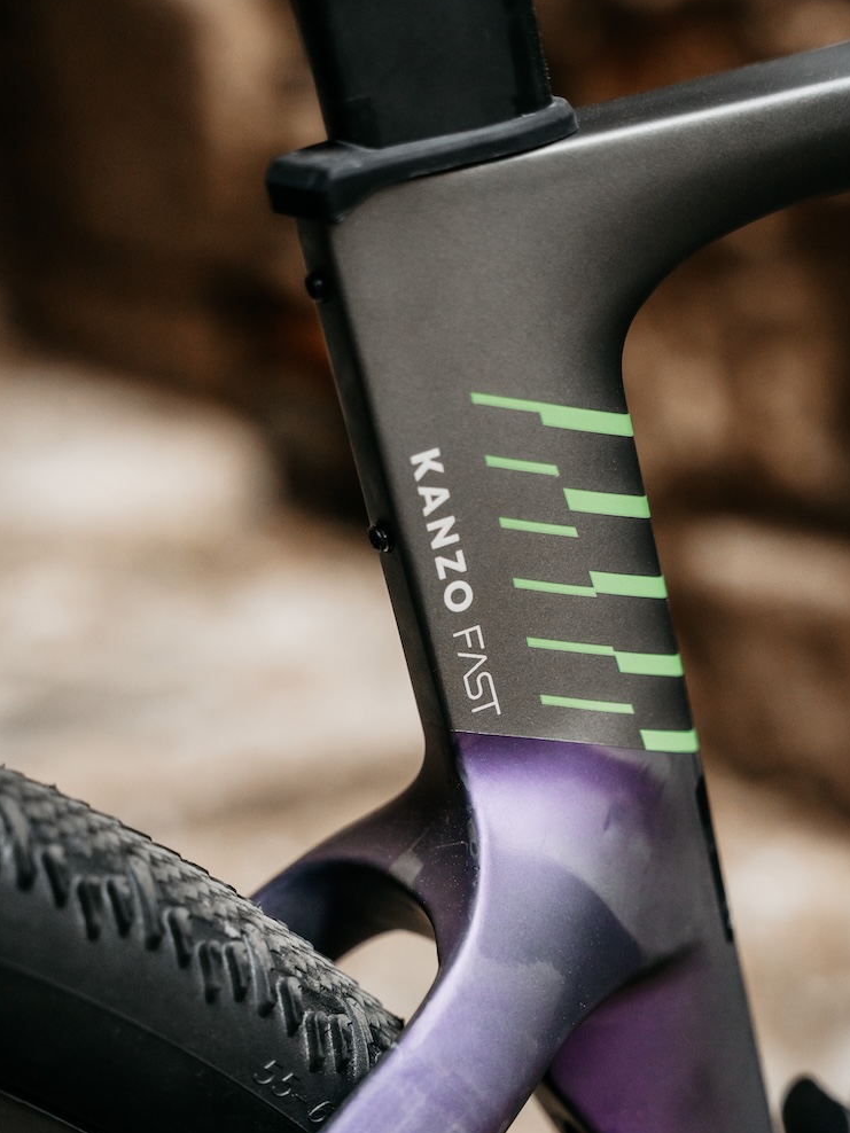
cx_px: 408
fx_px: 2655
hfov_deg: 18.2
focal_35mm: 81
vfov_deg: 24.0
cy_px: 769
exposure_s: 1/200
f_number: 2.8
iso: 1600
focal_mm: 58.8
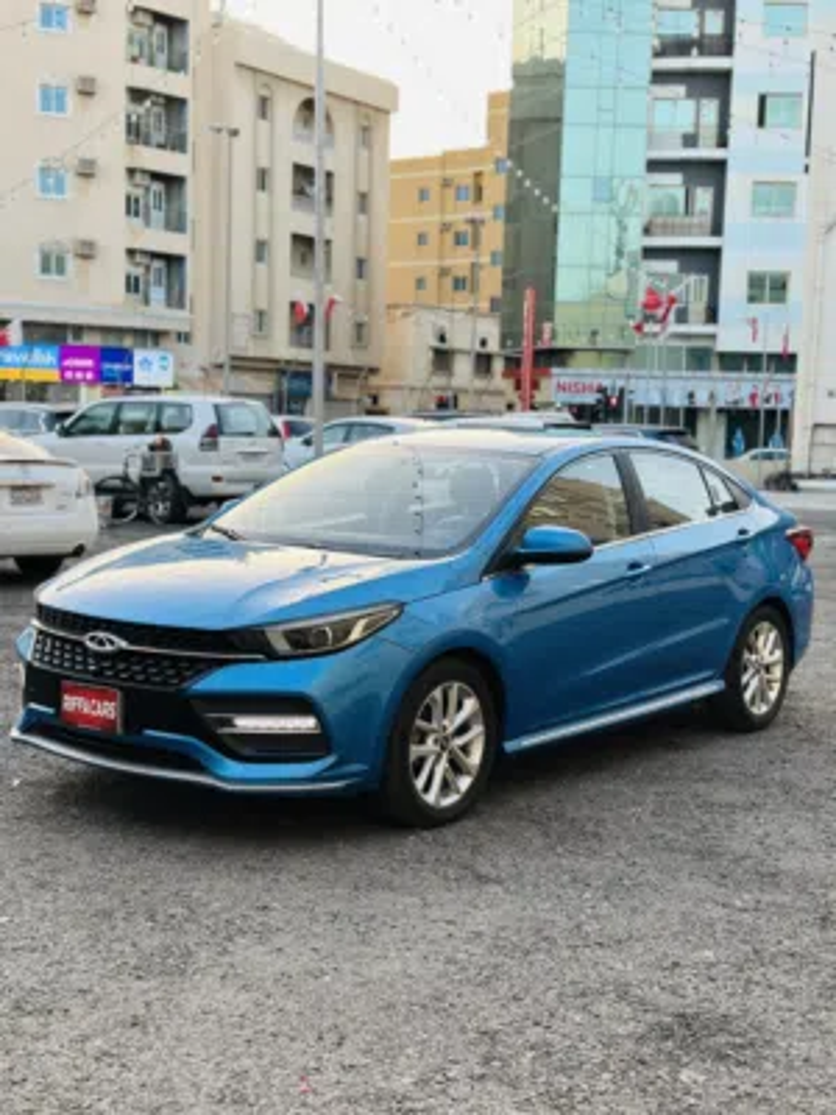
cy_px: 558
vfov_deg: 39.7
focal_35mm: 48
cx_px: 418
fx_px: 1546
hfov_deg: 30.3
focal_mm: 6.86
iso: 80
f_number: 1.78
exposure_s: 1/279
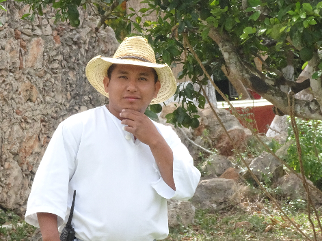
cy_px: 138
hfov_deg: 5.5
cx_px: 126
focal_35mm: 360
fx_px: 3348
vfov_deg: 4.1
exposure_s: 1/250
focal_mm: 36.24
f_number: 6.3
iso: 160
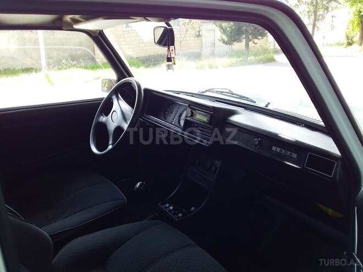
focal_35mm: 31
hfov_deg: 58.4
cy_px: 136
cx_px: 182
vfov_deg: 45.4
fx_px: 325
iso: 40
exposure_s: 1/100
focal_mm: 3.3
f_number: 2.2
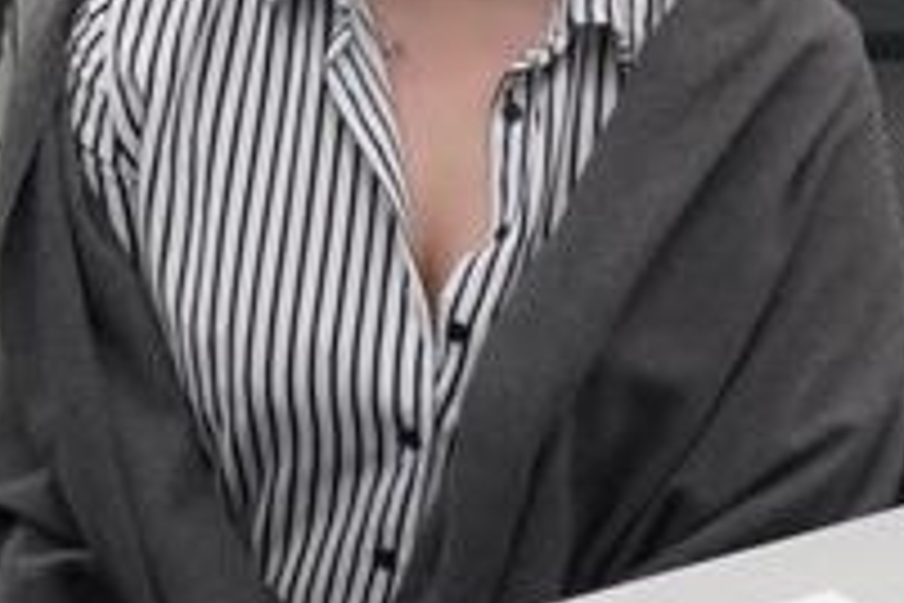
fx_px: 8236
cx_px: 2833
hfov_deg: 5.8
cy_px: -126
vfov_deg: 4.2
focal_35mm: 328
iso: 1250
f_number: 4
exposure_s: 1/160
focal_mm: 44
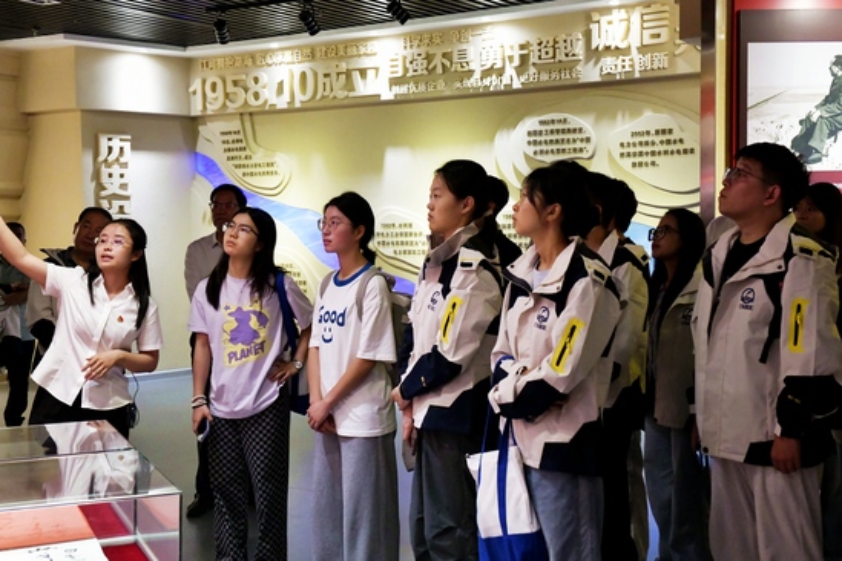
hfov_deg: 41.1
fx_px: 1123
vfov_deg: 28.1
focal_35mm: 48
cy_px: 280
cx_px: 421
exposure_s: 1/160
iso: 12800
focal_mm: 48
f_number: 7.1
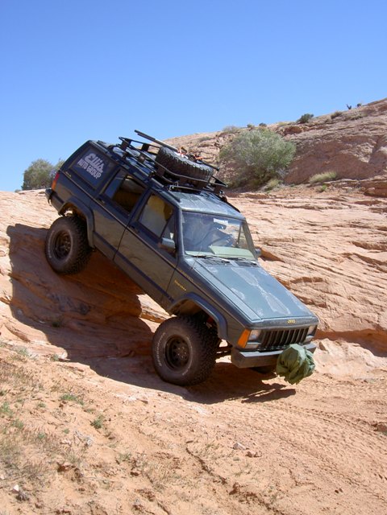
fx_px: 581
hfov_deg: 36.8
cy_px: 258
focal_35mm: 39
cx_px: 194
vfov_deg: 47.9
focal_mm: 8
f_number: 4.7
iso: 100
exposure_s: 1/400
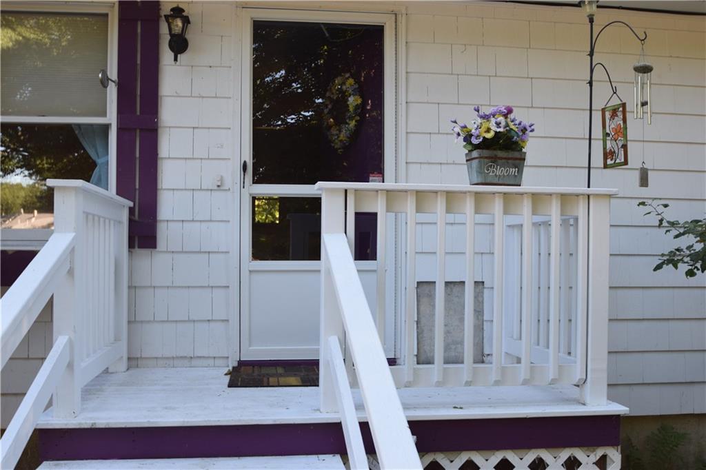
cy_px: 235
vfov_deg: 36.8
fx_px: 706
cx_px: 353
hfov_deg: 53.1
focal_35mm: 36
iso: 400
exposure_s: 1/125
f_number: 5.6
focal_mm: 24
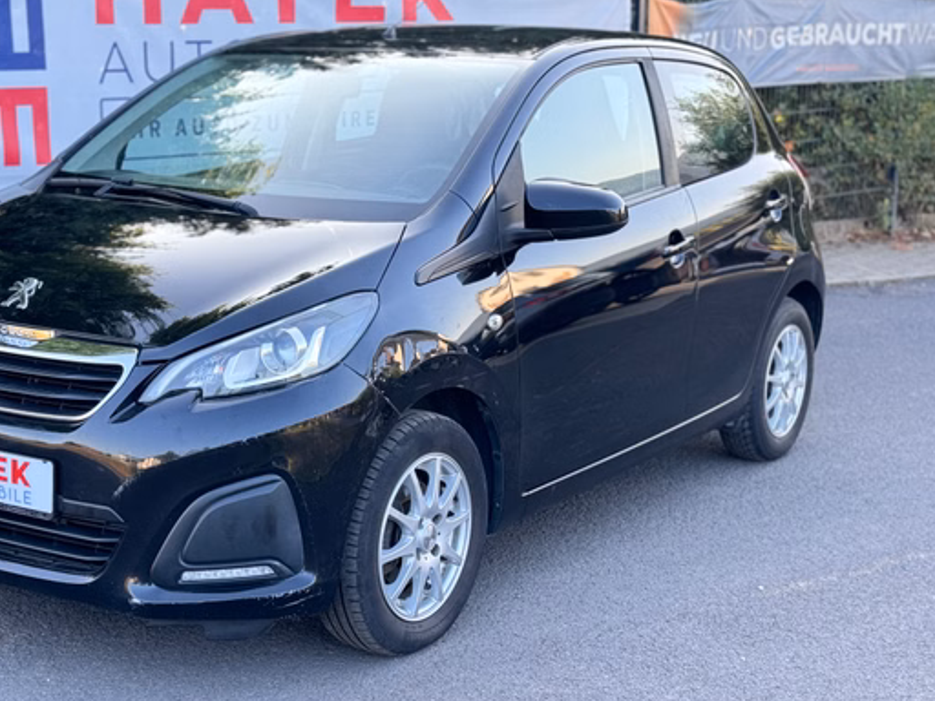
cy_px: 345
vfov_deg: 24.4
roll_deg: +1.0
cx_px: 358
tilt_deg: -11.8
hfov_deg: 32.1
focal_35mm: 60
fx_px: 1621
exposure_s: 1/169
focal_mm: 6.76
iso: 64
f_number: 1.78
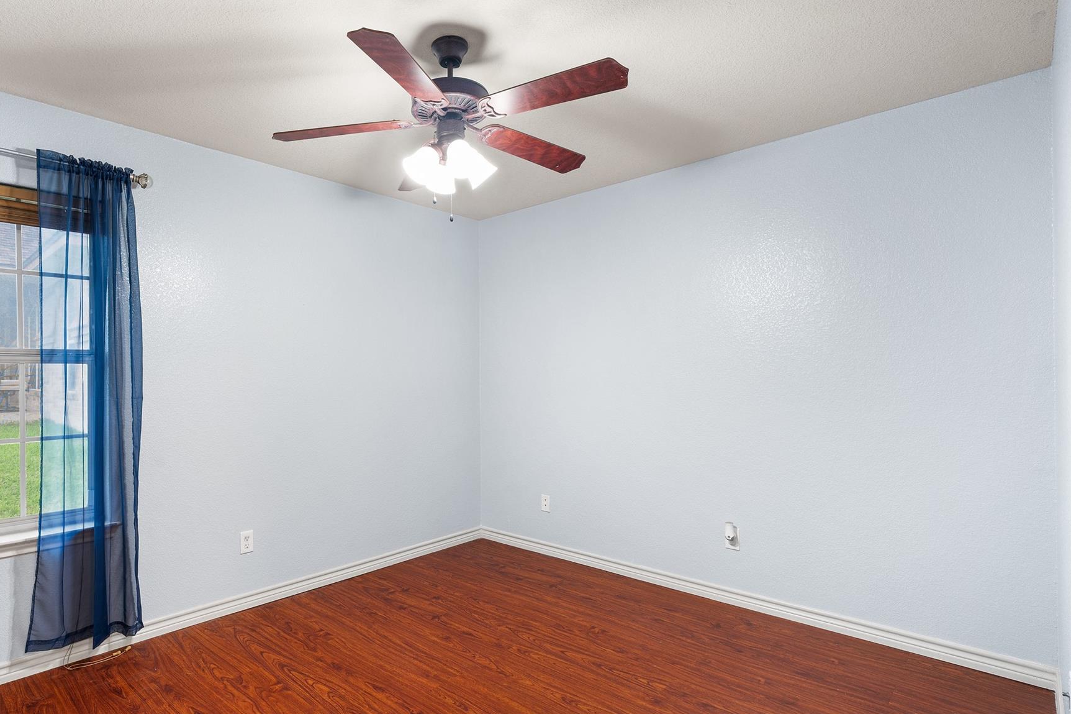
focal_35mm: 19
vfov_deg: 64.5
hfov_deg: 86.1
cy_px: 373
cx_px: 442
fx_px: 565
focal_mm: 16
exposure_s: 8
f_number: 10
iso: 250
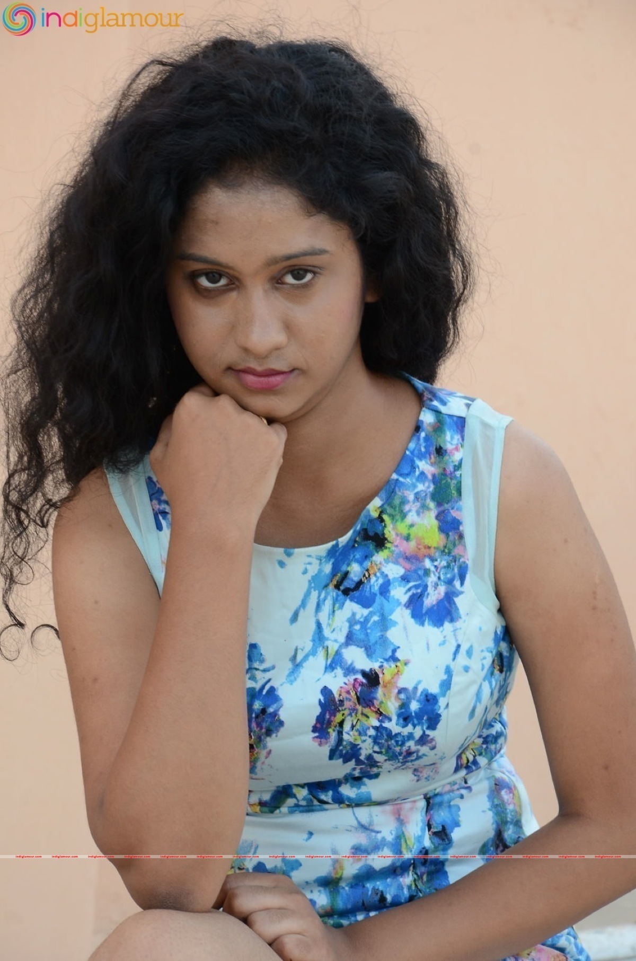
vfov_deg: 13.1
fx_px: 4194
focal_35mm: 158
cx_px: 318
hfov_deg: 8.7
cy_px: 480
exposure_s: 1/125
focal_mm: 105
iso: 500
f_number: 7.1
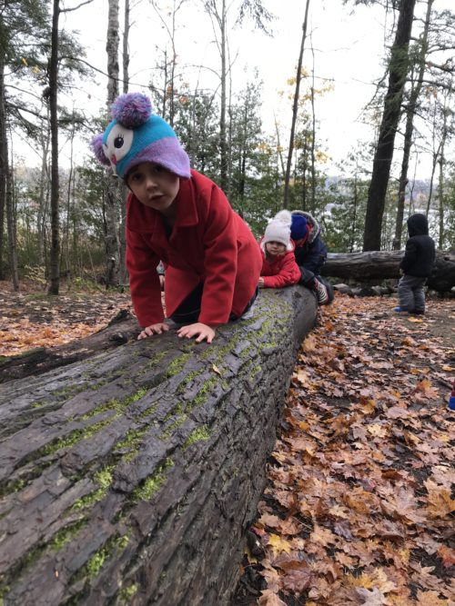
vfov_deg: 63.5
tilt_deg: -10.7
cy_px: 303
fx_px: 491
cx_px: 228
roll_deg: -2.2
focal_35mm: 28
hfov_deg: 49.7
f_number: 1.8
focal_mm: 3.99
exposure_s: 1/60
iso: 20
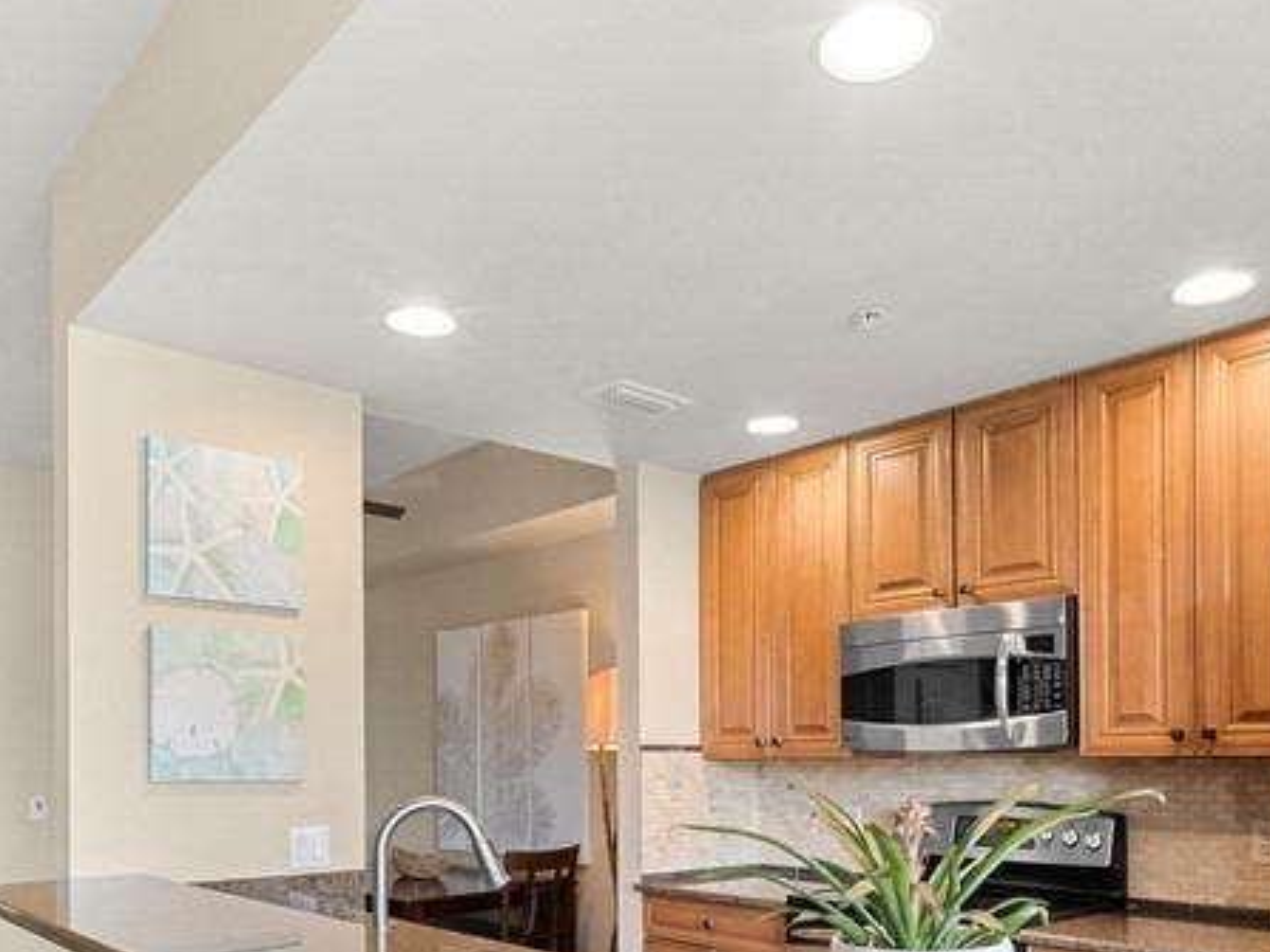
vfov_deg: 46.8
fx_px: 1027
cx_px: 621
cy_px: 776
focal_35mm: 28
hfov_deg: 63.5
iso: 2000
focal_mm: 12
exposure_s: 1/15
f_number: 11
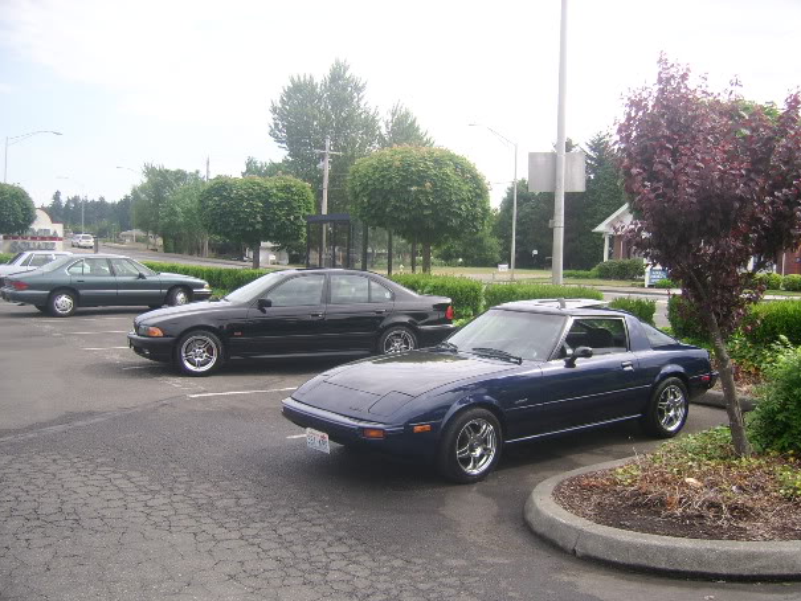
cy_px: 316
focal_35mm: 37
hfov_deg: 50.1
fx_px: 856
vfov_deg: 38.7
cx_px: 392
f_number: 2.8
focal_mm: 5.95
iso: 50
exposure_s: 1/420
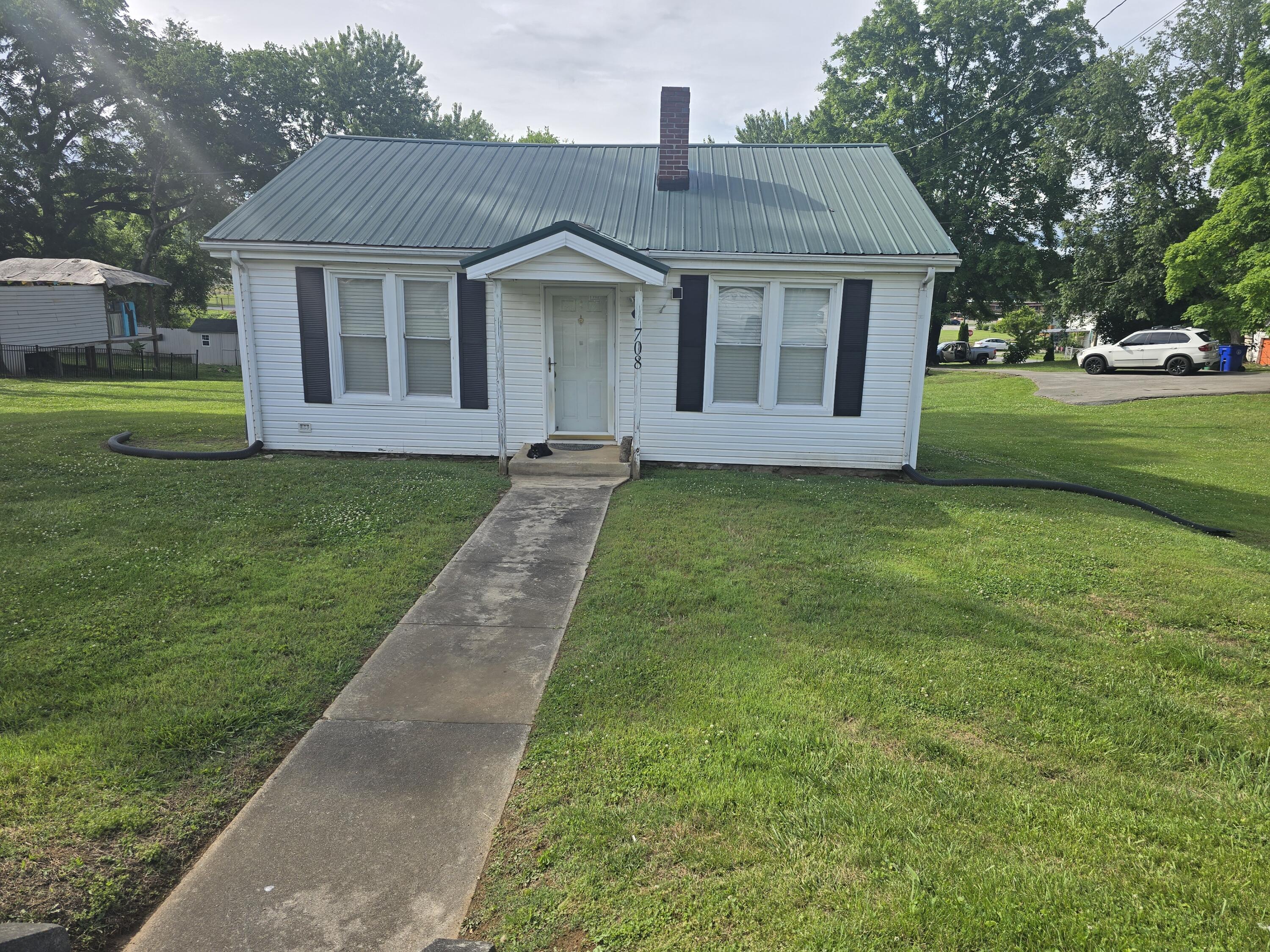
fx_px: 844
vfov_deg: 58.9
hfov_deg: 73.9
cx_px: 635
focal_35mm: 23
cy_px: 476
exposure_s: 1/533
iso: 12
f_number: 1.7
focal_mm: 6.3
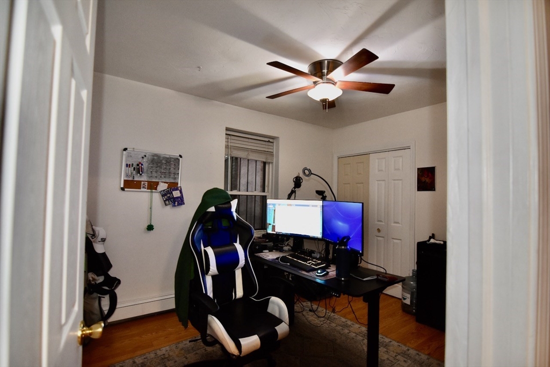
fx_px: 252
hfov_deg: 95.0
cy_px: 184
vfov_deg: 72.1
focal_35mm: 16
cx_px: 275
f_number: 2.8
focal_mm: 11
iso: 1100
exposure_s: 1/60
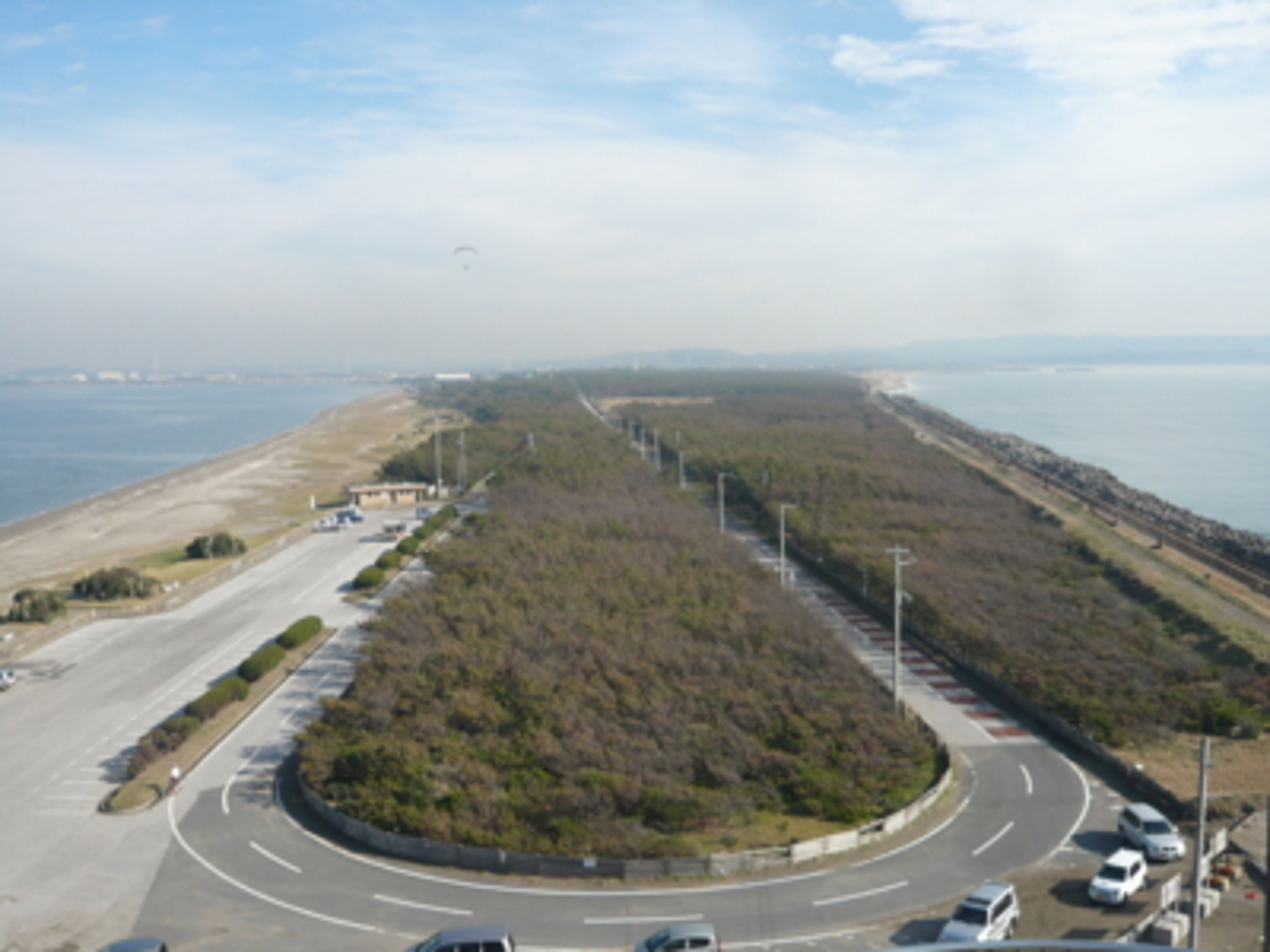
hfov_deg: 54.0
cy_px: 476
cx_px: 635
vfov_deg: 41.8
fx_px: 1247
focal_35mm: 34
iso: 100
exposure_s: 1/160
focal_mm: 5.5
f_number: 9
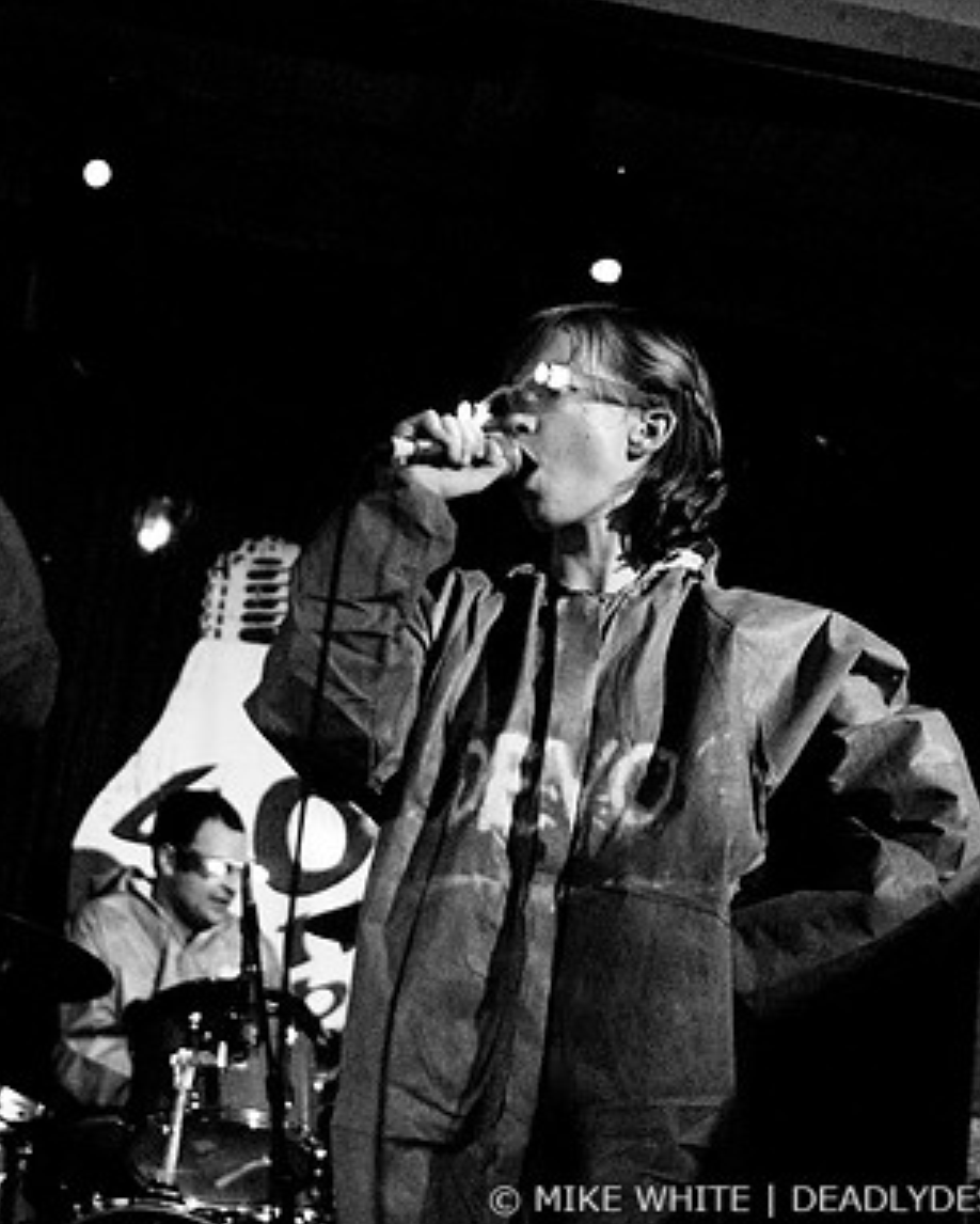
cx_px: 269
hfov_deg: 23.7
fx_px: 2318
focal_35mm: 64
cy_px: 610
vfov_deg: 29.6
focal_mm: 30
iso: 1250
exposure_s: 1/40
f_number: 1.8
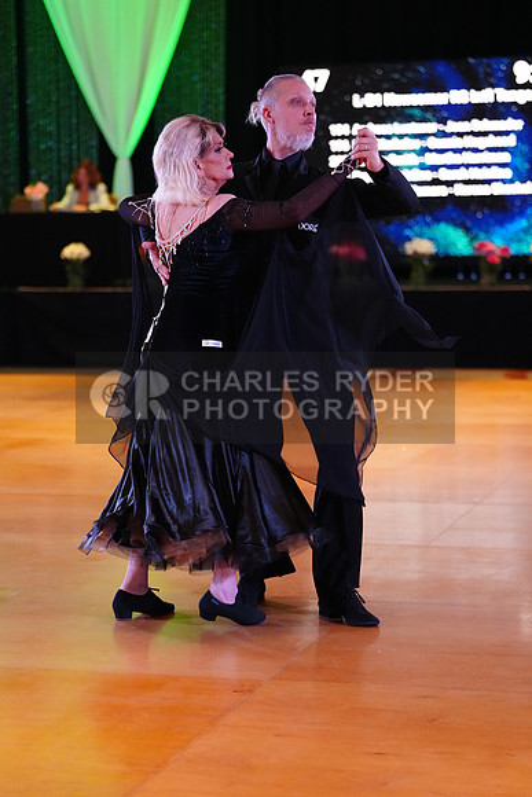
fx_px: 1927
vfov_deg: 23.4
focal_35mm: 87
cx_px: 266
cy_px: 398
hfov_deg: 15.7
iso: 5000
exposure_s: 1/400
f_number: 2.8
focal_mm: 87
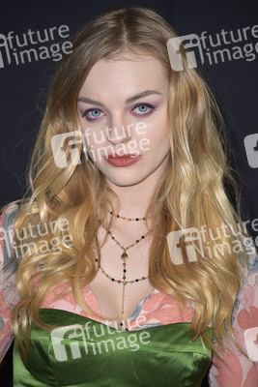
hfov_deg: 5.5
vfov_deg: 8.2
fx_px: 2685
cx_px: 129
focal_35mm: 250
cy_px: 194
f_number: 6.3
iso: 320
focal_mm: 250
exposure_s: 1/250
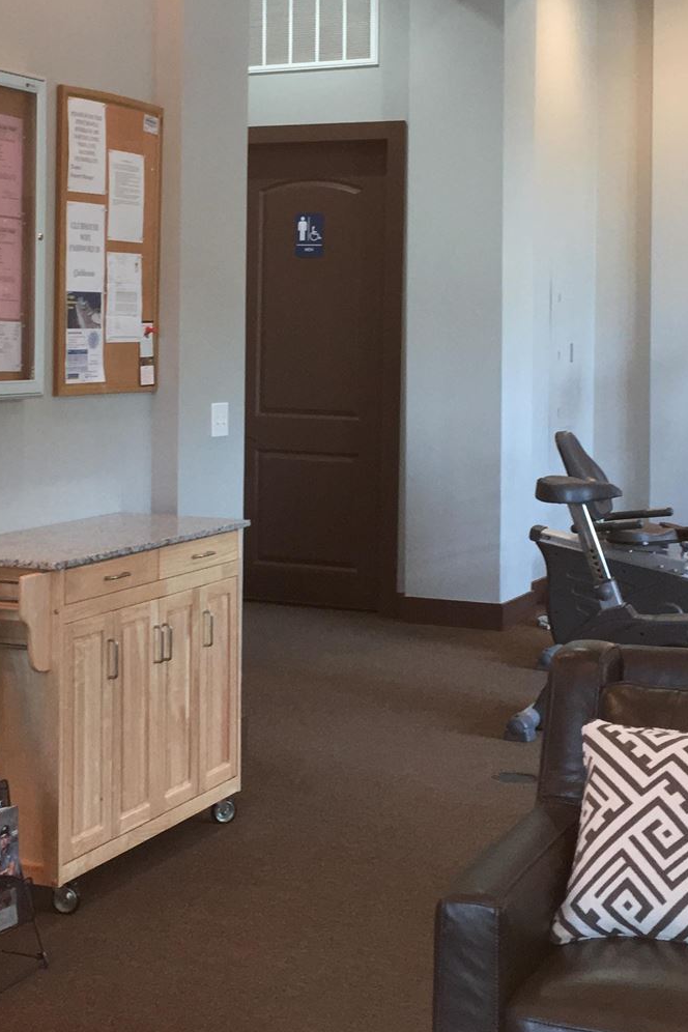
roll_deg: -0.7
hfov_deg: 21.8
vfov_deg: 32.0
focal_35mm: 62
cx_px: 234
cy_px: 311
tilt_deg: +1.8
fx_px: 1777
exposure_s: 1/30
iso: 80
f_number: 2.2
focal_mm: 4.15
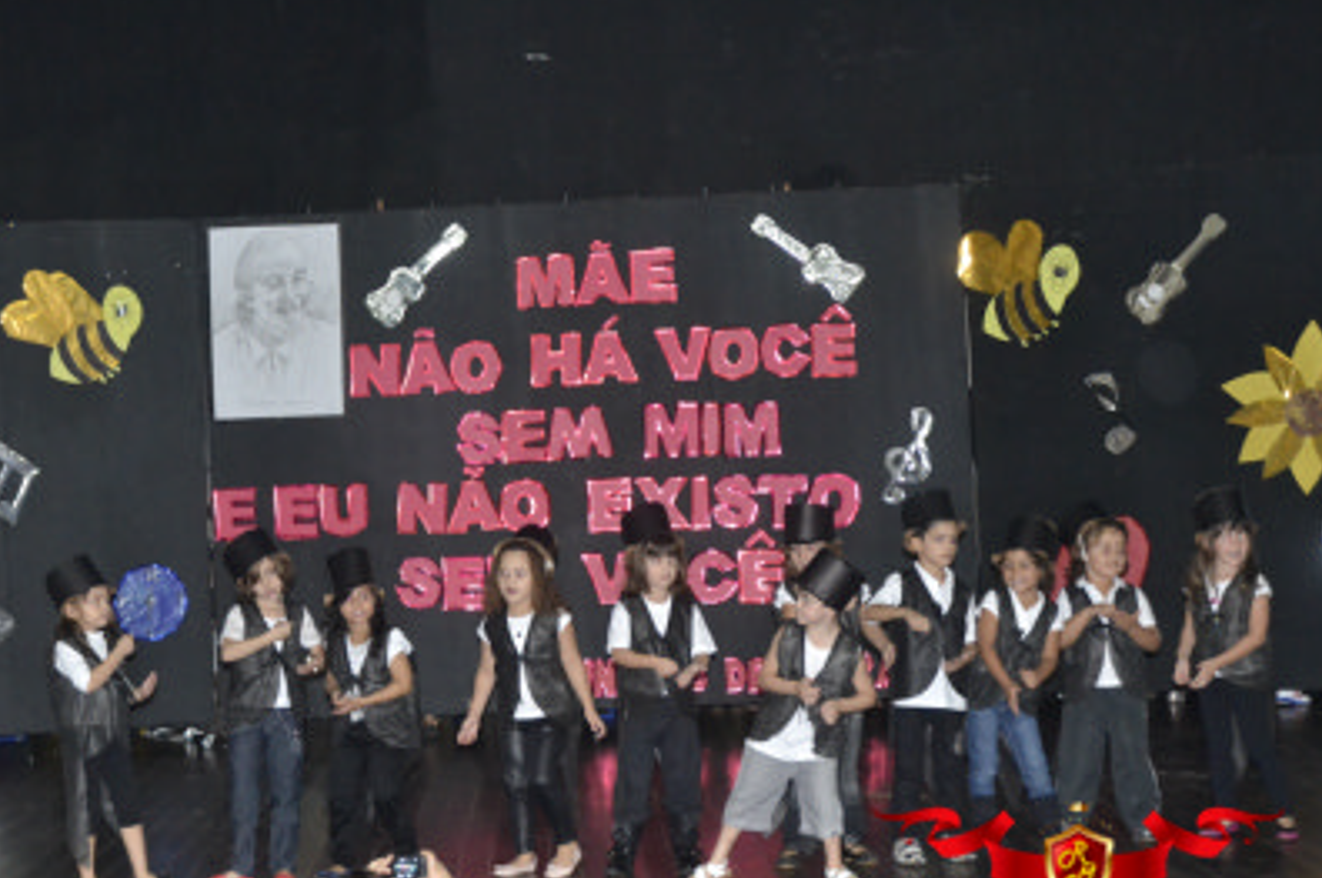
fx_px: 3338
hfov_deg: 22.4
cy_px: 476
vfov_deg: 15.0
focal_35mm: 91
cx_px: 507
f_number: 4.8
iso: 3200
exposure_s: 1/60
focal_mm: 48
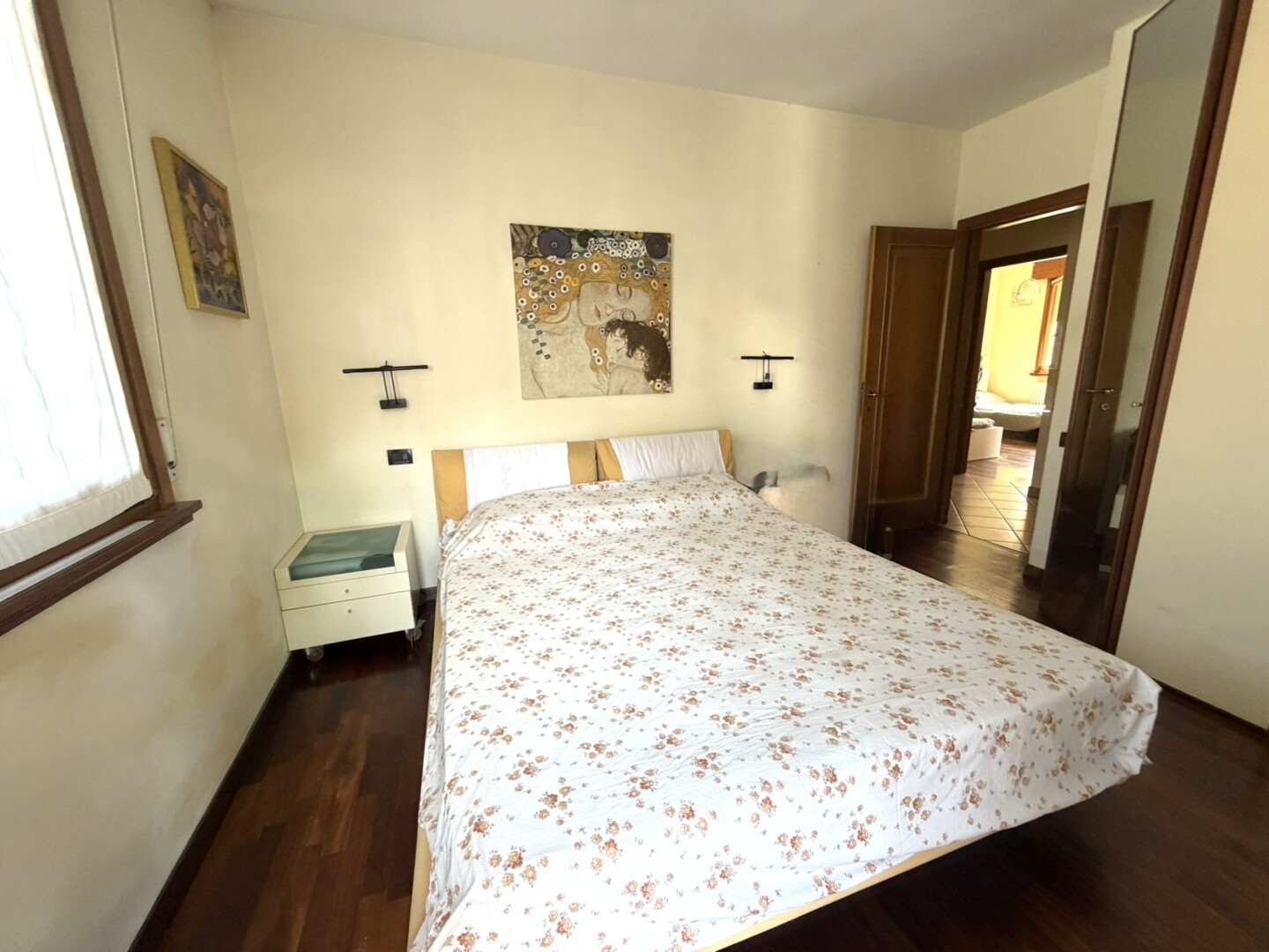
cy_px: 476
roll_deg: +1.1
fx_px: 513
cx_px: 634
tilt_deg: -11.1
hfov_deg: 102.1
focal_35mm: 14
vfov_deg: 85.7
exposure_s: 1/121
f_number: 2.2
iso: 320
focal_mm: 2.22
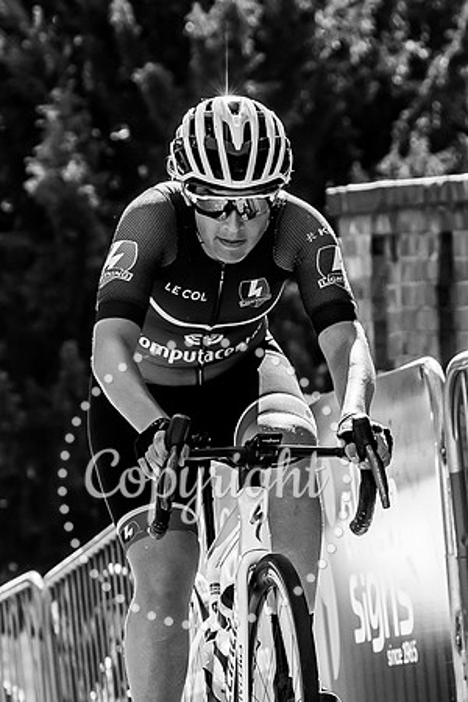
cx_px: 213
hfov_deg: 4.3
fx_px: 6263
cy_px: 606
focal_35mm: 321
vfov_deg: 6.4
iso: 100
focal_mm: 70
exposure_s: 1/1000
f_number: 3.5
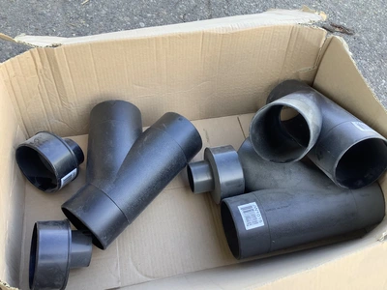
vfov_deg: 45.4
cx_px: 194
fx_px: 347
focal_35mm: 31
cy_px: 145
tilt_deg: -54.6
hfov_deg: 58.4
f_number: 2.4
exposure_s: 1/120
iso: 64
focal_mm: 3.3
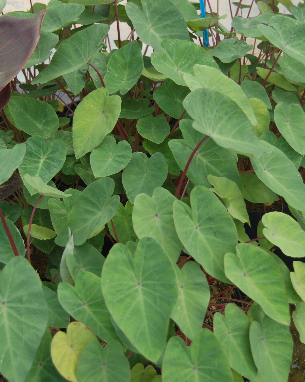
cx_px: 153
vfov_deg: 29.1
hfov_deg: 23.5
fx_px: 733
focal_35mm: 65
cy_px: 164
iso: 320
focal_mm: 38
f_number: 4.8
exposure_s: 1/500
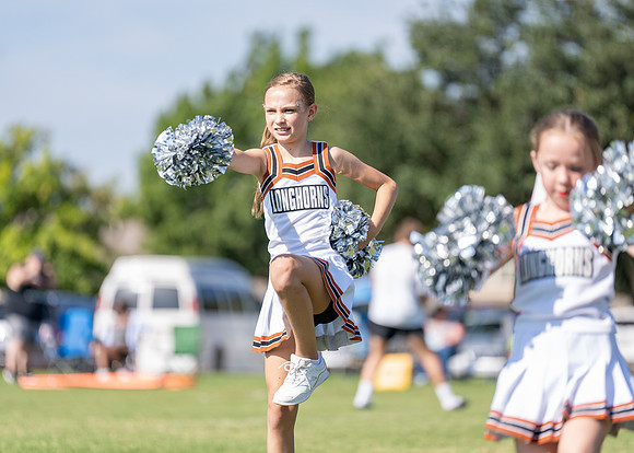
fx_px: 3836
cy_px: 226
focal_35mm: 213
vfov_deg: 6.8
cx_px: 317
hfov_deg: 9.4
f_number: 2.8
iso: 125
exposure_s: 1/1250
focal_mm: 200
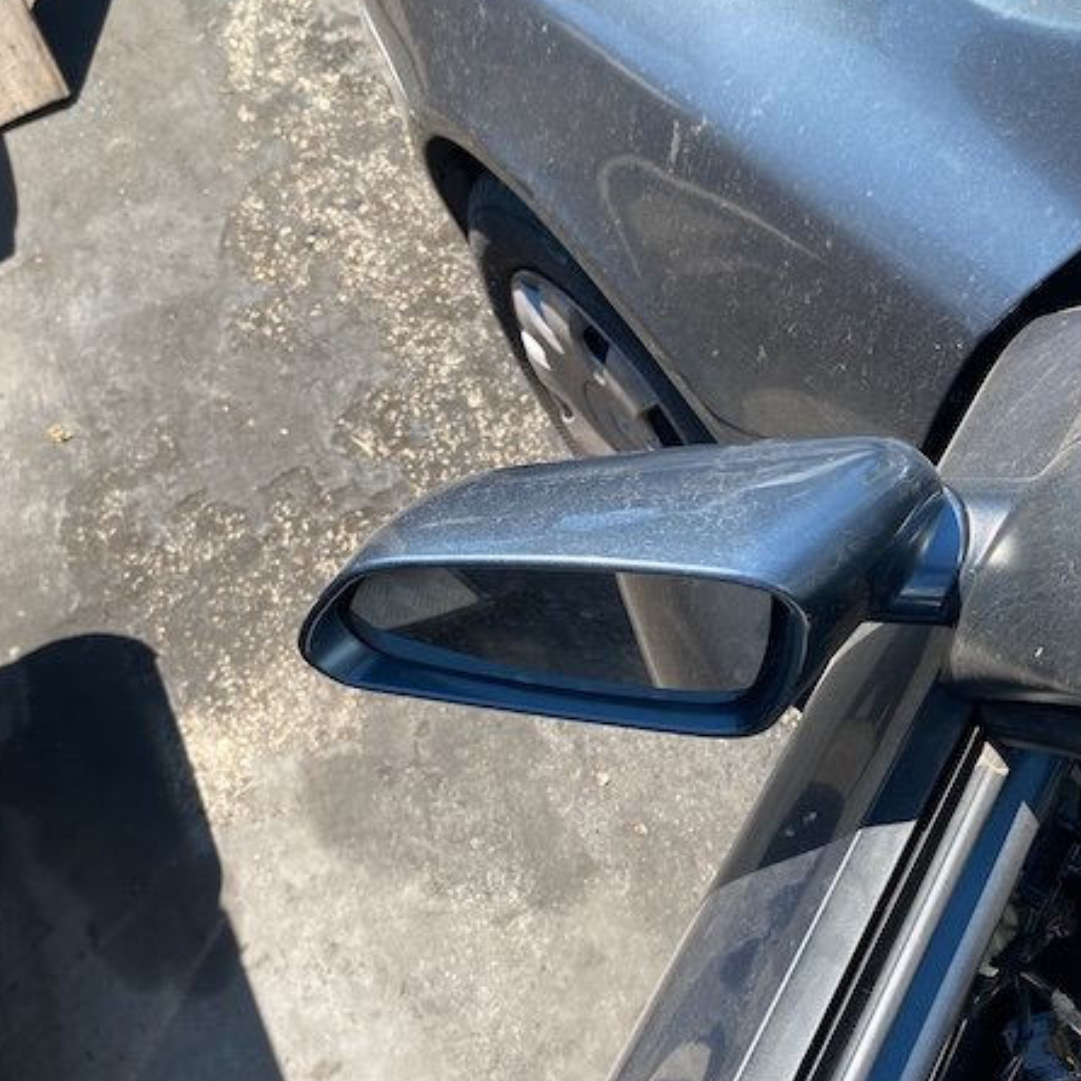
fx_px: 1166
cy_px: 509
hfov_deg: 49.7
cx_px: 565
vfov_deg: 49.7
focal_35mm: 33
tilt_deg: -57.7
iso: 32
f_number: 1.8
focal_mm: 4.25
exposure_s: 1/905
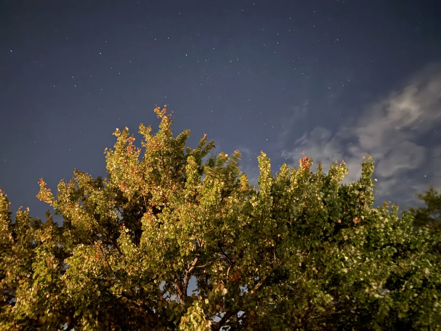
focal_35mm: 24
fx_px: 306
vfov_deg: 56.8
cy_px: 166
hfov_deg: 71.6
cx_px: 220
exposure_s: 1
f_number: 1.78
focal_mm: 6.76
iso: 4000
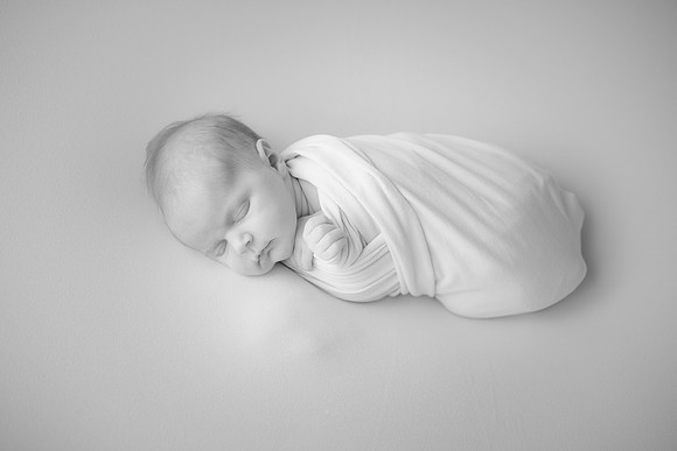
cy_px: 226
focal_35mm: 50
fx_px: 940
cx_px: 338
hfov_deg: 39.6
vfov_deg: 27.0
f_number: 2.8
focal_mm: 50
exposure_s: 1/160
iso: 160
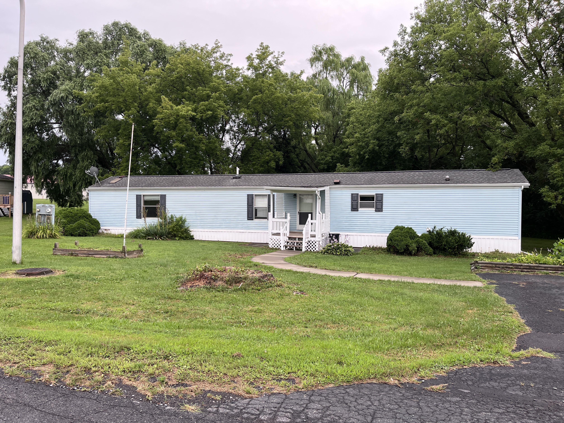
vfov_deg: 53.1
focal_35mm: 26
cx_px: 282
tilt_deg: -3.6
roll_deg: -0.2
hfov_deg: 67.3
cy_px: 212
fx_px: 424
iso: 50
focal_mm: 5.1
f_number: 1.6
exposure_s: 1/307
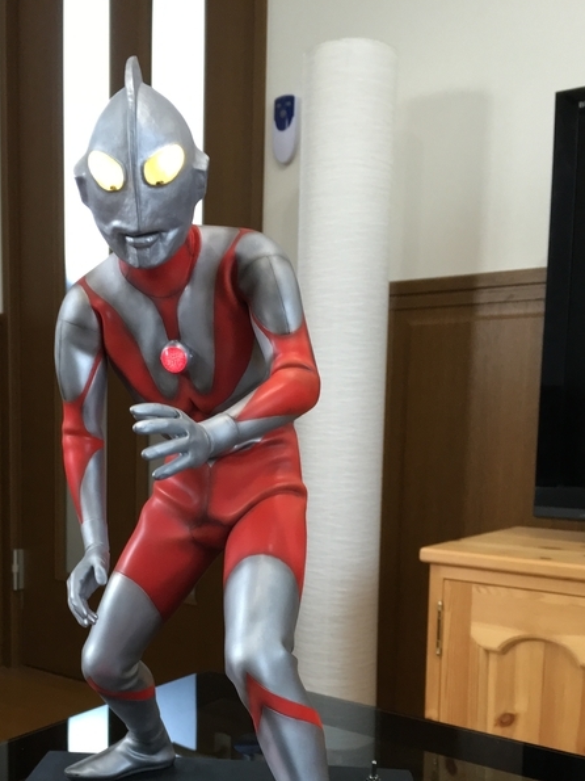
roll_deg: -0.5
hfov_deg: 36.6
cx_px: 220
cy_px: 524
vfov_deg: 47.1
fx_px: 879
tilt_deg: -5.6
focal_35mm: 39
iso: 125
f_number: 2.2
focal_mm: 4.15
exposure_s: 1/30
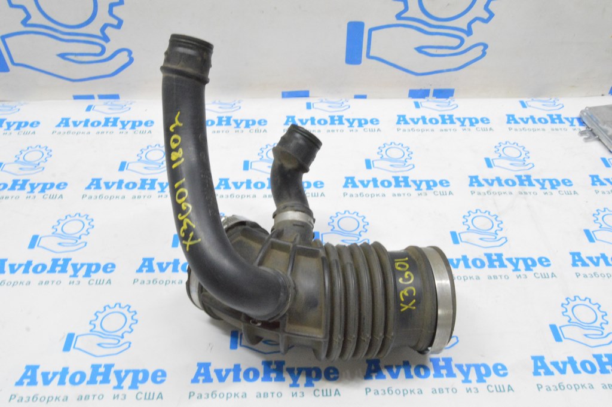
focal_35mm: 34
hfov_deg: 55.1
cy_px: 204
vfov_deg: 38.3
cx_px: 306
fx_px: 586
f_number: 20
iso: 6400
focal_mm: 23
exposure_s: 1/15
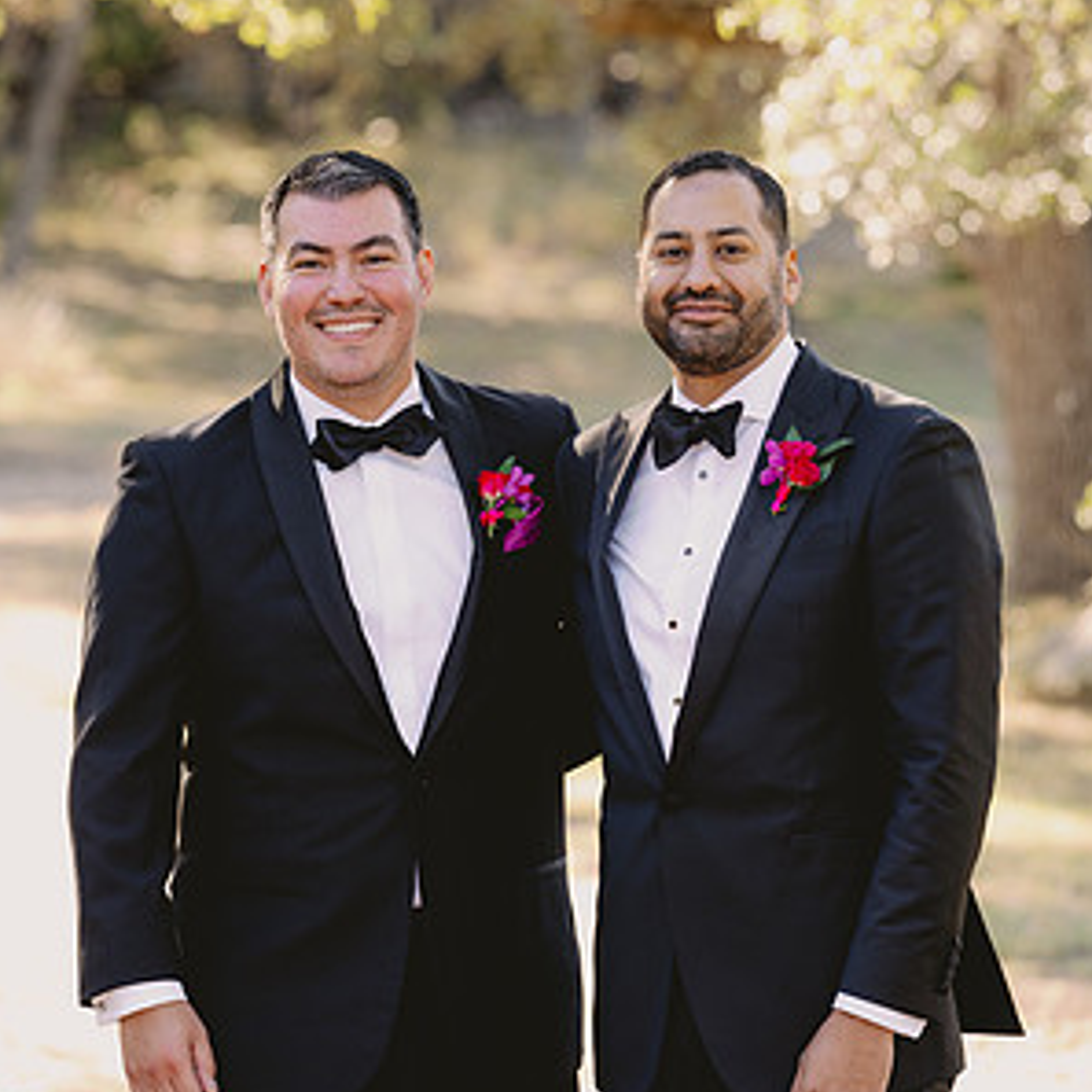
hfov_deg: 8.7
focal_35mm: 201
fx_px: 7174
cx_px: 548
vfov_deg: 8.7
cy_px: 548
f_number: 4.5
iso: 640
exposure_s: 1/250
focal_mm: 156
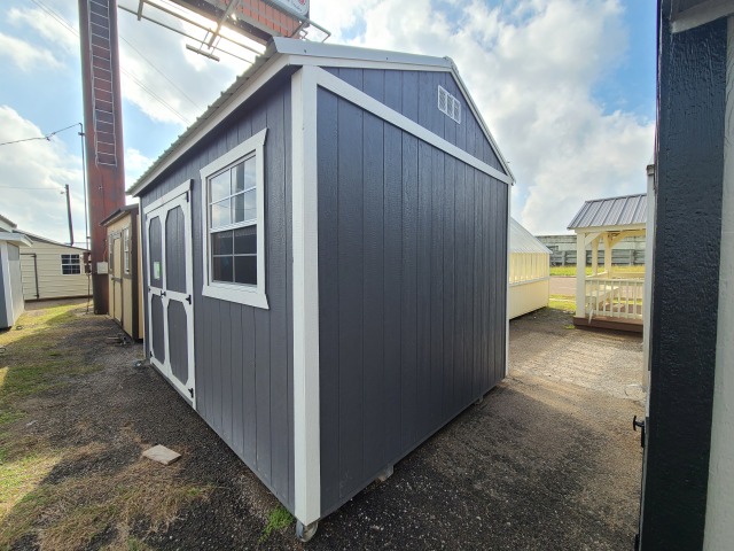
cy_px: 276
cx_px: 367
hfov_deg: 106.2
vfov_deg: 89.9
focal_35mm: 13
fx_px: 276
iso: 50
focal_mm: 2.2
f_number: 2.2
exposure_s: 1/827
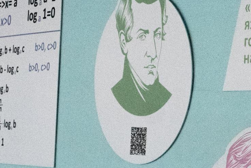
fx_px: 1025
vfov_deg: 9.3
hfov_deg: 13.7
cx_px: 277
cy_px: 29
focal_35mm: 147
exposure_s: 1/4000
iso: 6400
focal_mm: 24
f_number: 5.6
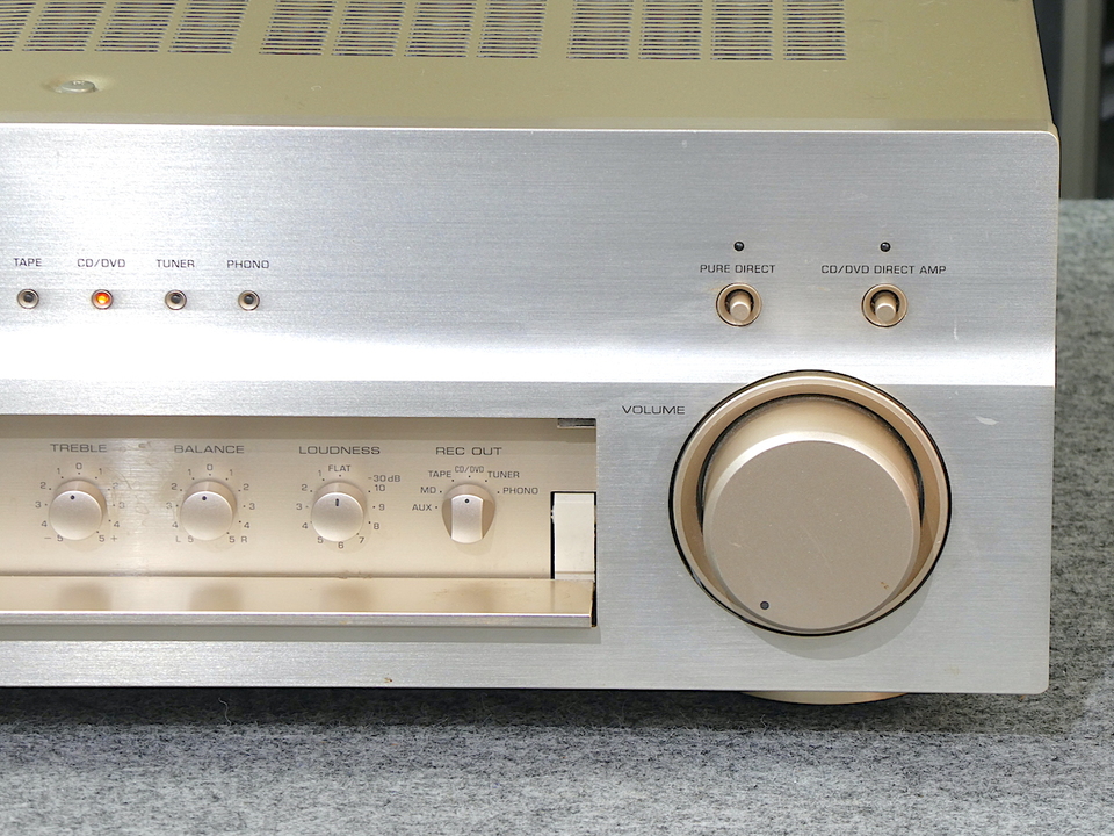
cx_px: 557
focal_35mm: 172
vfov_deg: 8.6
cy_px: 418
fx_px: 5535
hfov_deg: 11.5
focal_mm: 30.9
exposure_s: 1/2.5
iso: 100
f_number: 5.6
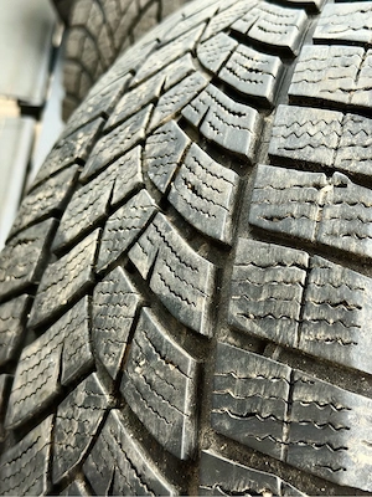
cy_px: 248
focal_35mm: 48
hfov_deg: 30.3
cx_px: 186
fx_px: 688
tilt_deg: -39.3
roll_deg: -11.3
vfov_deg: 39.7
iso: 500
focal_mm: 6.76
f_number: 1.78
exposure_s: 1/35
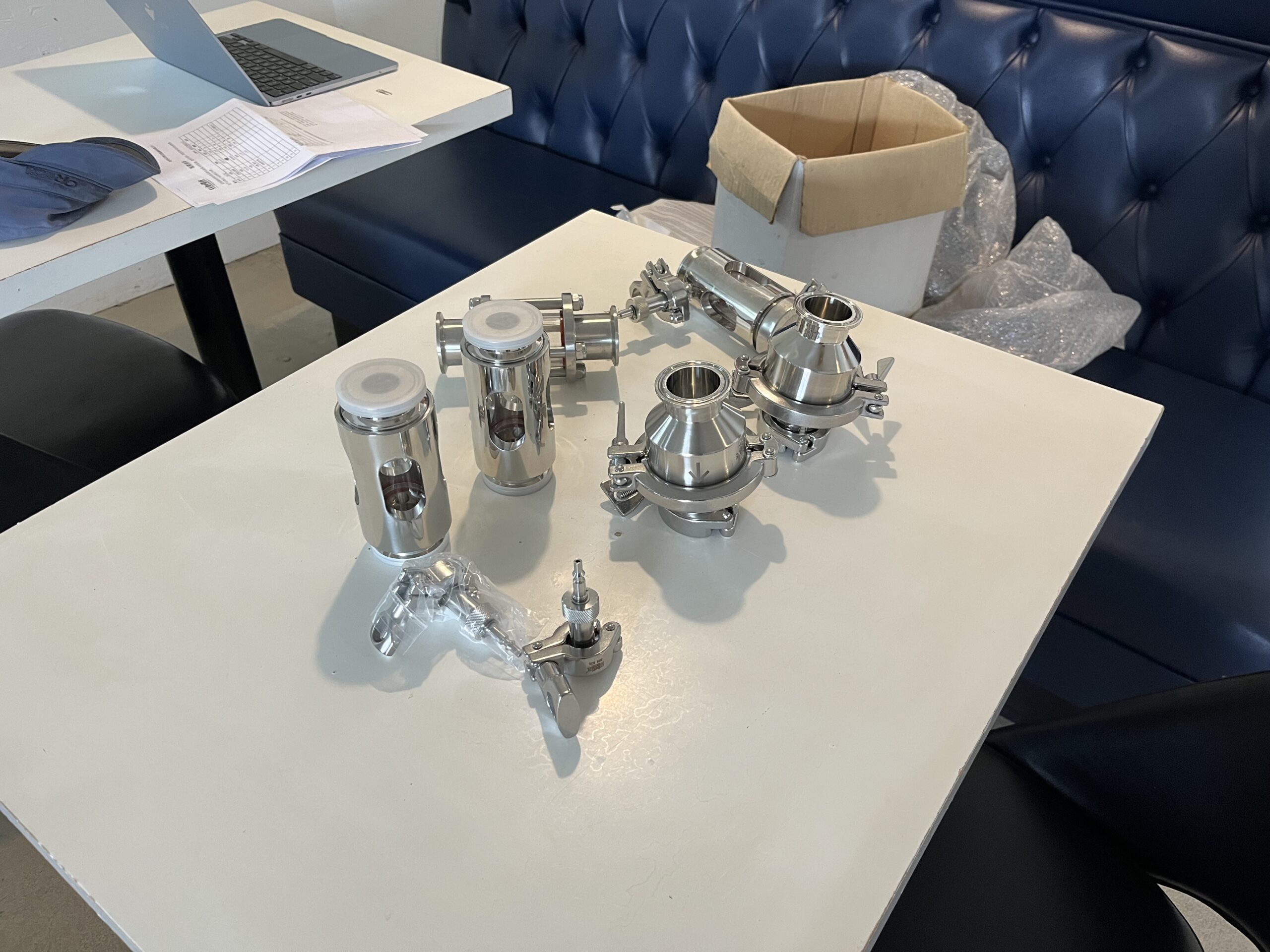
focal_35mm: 26
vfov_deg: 53.1
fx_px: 954
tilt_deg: -40.7
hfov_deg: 67.3
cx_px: 635
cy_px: 476
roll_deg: -1.5
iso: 125
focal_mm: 5.1
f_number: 1.6
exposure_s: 1/60
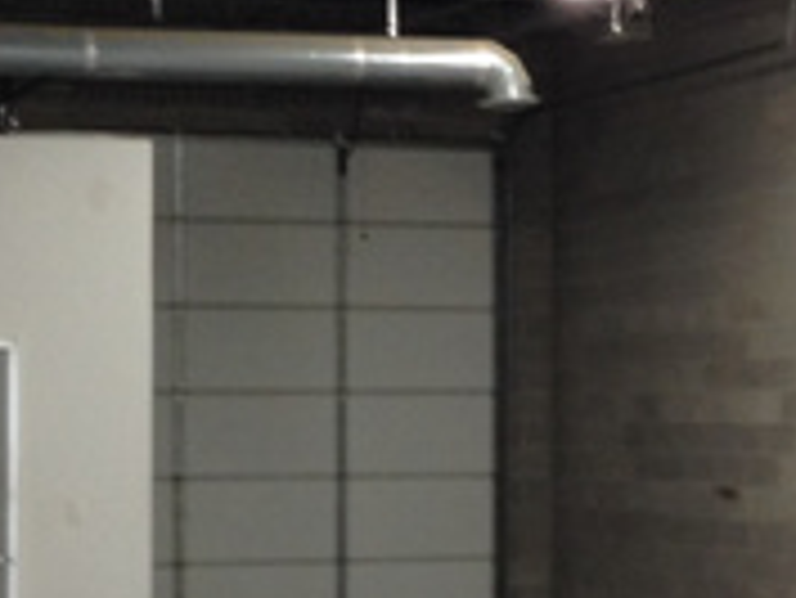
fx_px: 2738
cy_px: 477
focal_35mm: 119
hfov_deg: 16.5
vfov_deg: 12.4
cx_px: 274
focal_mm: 4.12
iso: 125
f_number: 2.4
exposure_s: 1/20
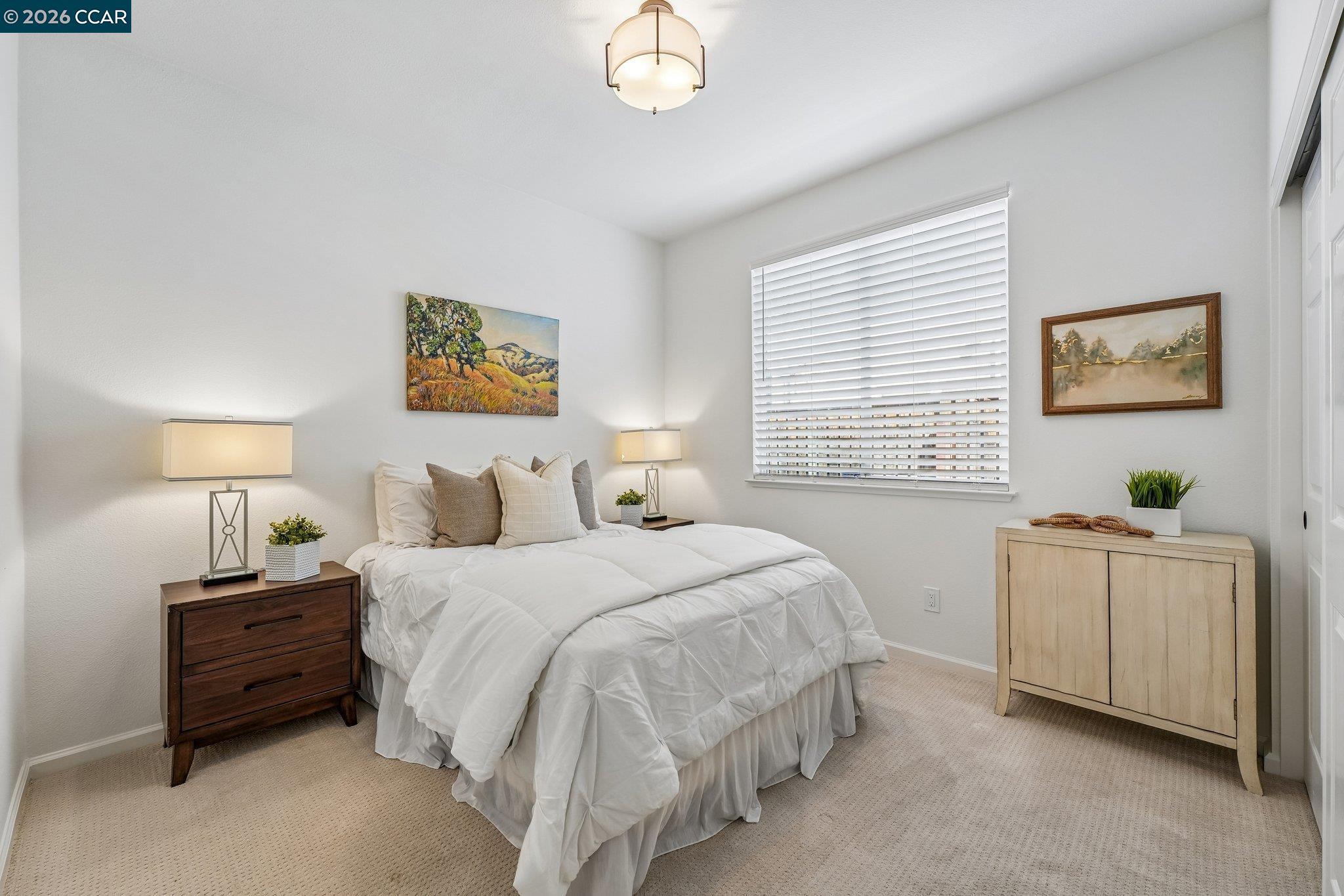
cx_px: 672
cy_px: 448
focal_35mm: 14
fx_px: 523
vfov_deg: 81.2
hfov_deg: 104.3
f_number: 8
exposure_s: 1/15
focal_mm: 14
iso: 500
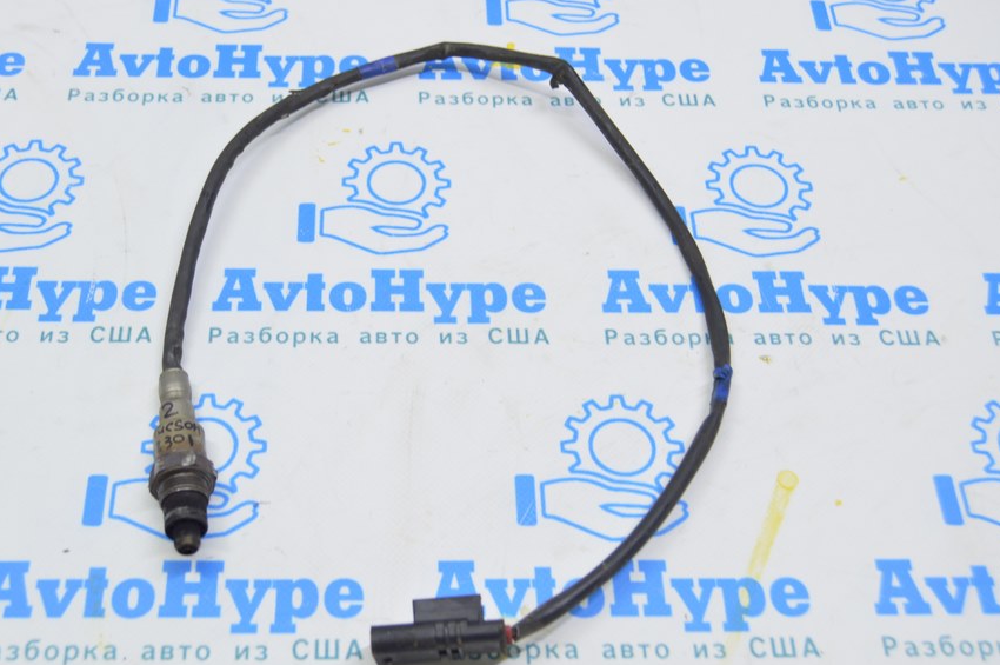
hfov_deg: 41.8
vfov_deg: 28.6
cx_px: 413
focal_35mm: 47
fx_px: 1304
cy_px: 344
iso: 400
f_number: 5.6
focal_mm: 26
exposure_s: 1/20
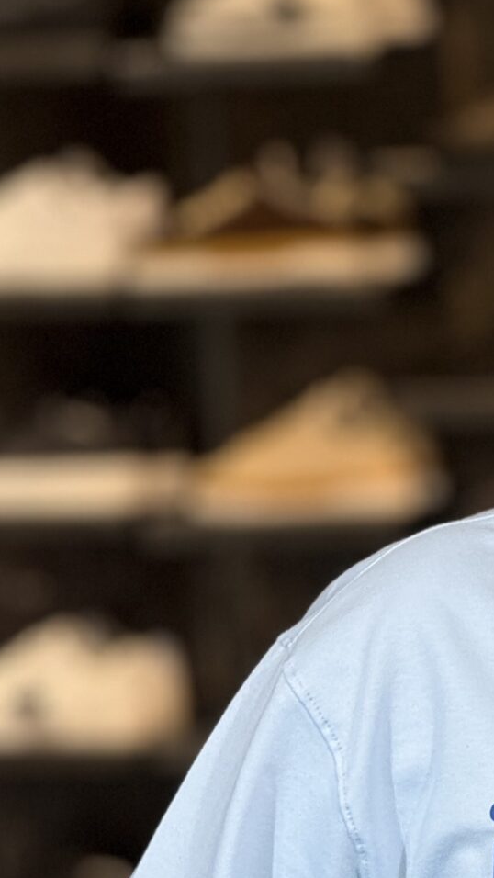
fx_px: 8148
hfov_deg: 3.5
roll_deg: +1.3
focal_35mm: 350
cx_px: 735
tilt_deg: -5.3
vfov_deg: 6.1
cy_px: 932
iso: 125
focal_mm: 15.66
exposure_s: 1/100
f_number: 2.8
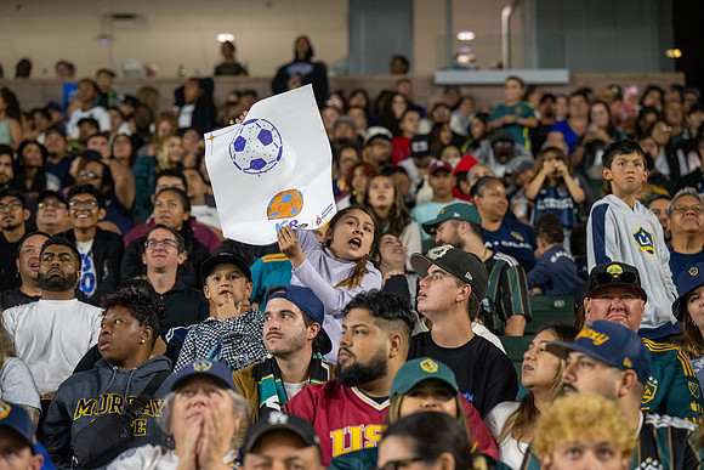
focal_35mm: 120
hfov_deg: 17.1
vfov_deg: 11.4
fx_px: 2347
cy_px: 235
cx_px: 352
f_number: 4
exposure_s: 1/400
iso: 3600
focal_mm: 120
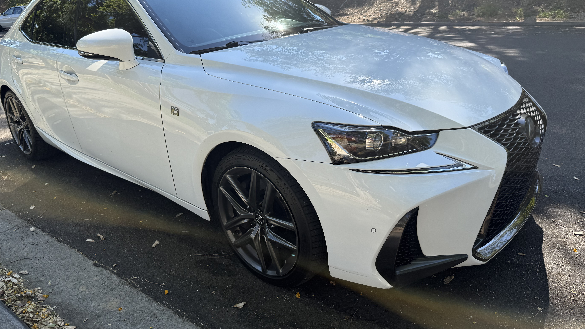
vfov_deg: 42.8
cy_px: 139
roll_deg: -1.3
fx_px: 419
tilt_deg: -20.7
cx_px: 286
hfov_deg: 69.9
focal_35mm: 27
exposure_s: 1/1337
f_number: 1.78
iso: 80
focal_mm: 6.76
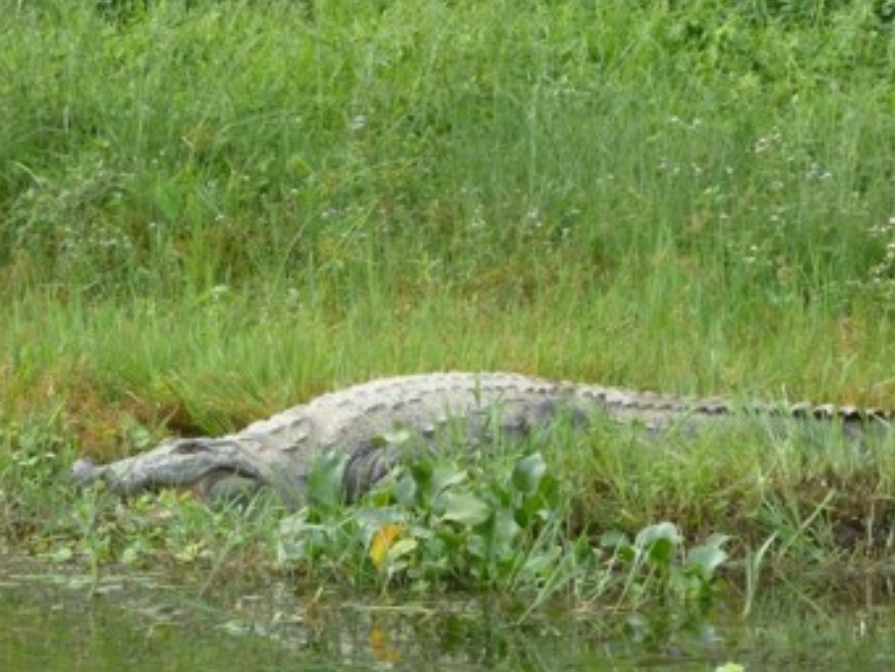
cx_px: 472
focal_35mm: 150
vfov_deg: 9.9
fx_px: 3880
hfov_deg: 13.2
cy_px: 383
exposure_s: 1/400
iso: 640
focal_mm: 21
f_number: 4.4
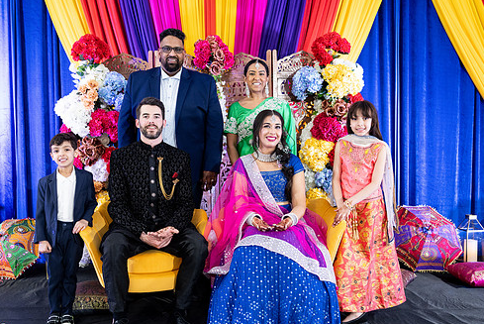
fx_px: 431
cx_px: 221
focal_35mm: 32
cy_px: 187
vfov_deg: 41.1
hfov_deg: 58.6
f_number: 2.8
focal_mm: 27
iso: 1250
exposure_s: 1/125
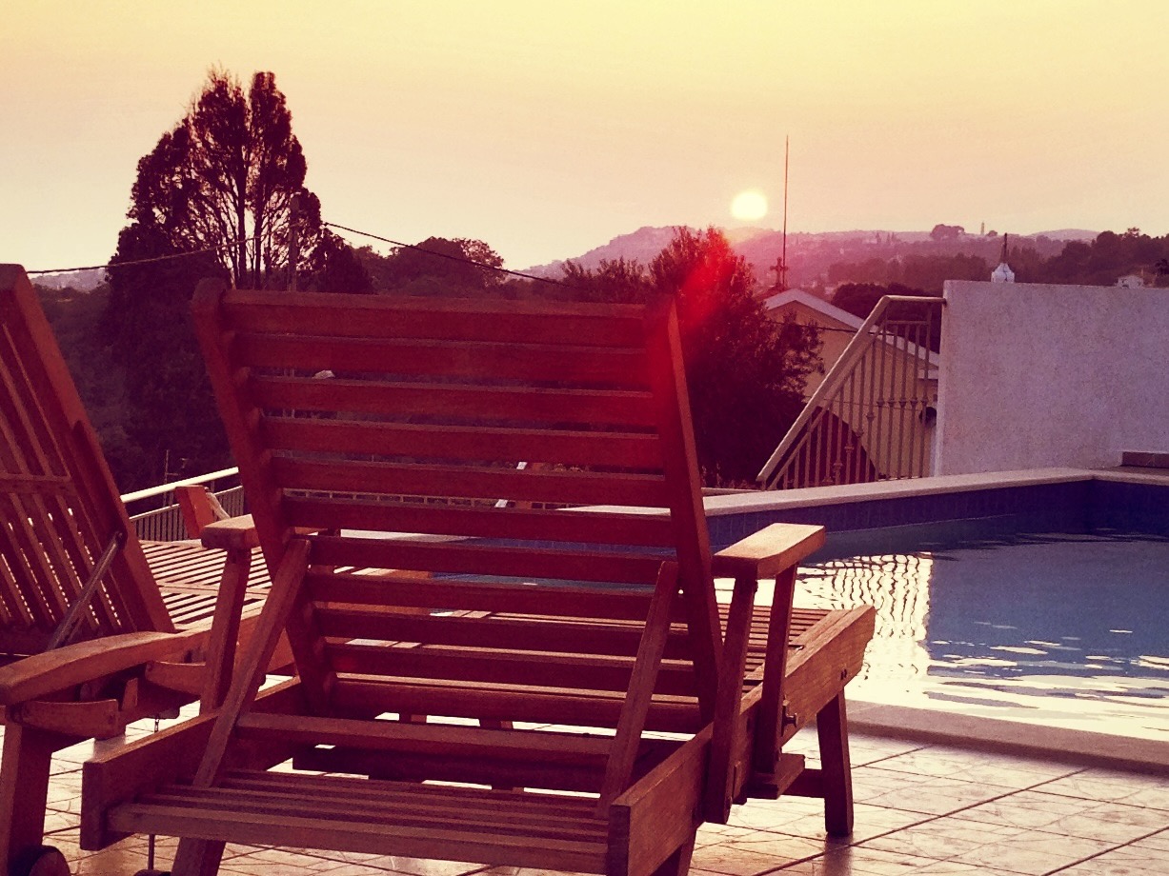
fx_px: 1182
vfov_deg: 40.7
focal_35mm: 35
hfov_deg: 52.6
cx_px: 584
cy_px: 438
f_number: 2.4
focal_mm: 4.28
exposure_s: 1/363
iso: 50
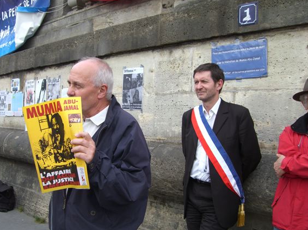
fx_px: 382
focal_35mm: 43
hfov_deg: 43.8
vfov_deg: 33.6
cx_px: 140
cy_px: 118
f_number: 2.7
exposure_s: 1/200
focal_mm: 6.2
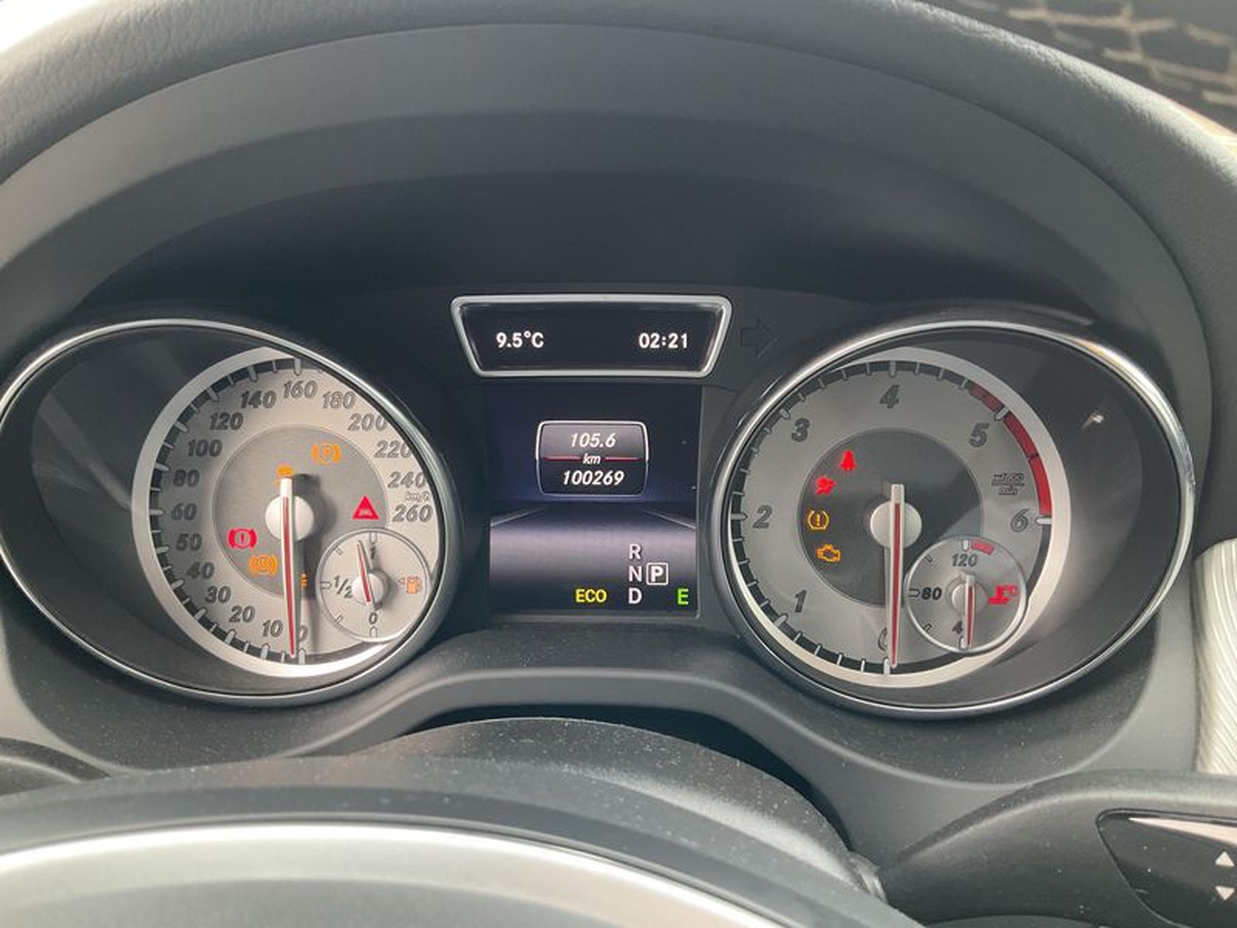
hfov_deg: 61.7
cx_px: 618
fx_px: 1036
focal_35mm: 29
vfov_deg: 48.2
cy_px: 464
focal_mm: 3
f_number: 1.8
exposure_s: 1/60
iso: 100
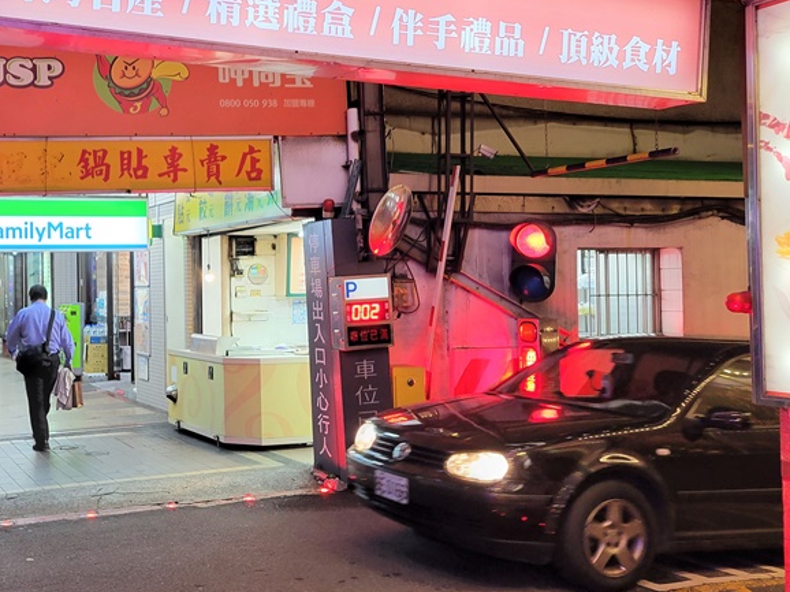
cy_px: 271
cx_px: 118
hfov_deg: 39.8
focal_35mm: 45
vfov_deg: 32.1
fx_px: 1027
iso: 250
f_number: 1.8
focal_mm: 5.4
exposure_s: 1/39
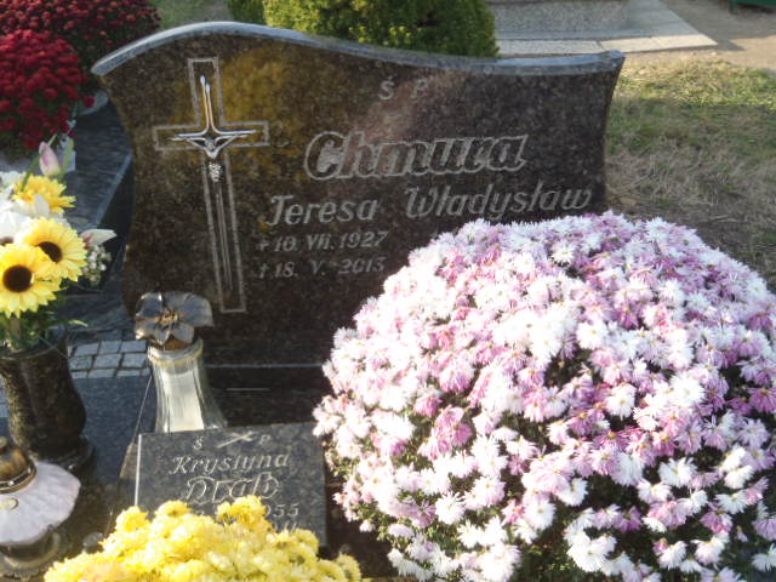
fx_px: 942
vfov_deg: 34.3
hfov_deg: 44.8
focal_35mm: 42
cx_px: 388
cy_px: 291
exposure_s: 1/80
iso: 64
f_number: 5
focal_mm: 7.57
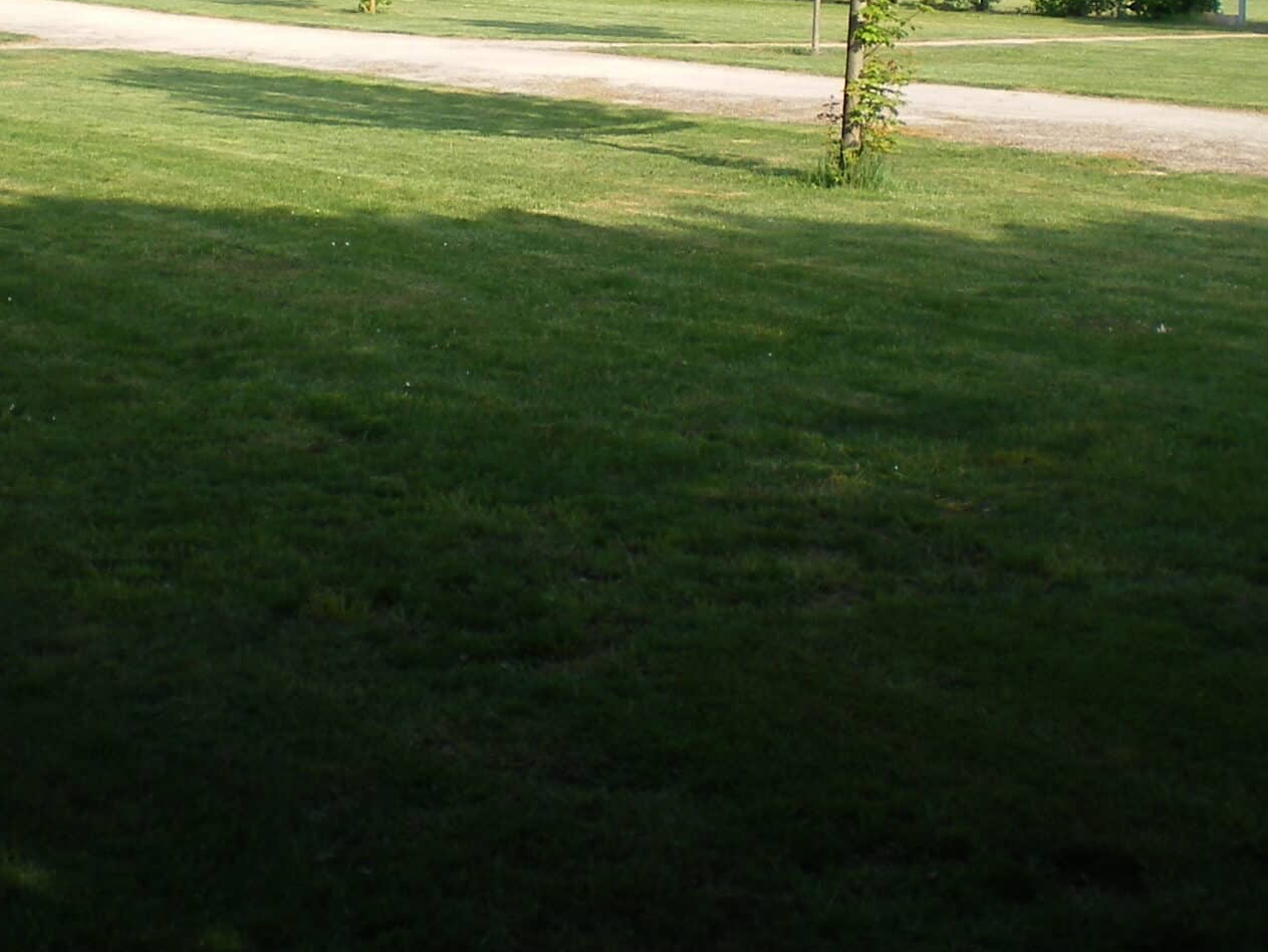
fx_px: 2821
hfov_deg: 25.3
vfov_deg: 18.7
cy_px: 13
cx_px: 474
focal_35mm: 77
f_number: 4.6
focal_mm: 6.3
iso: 64
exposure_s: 1/200
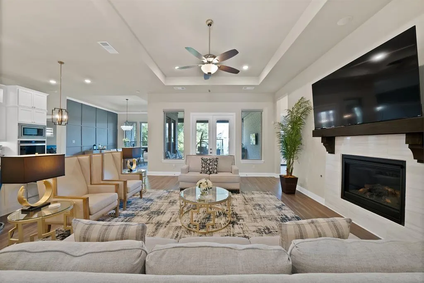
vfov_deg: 90.0
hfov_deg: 112.6
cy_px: 142
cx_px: 212
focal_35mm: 12
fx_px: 141
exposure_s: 1/1.25
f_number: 9
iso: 640
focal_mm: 12
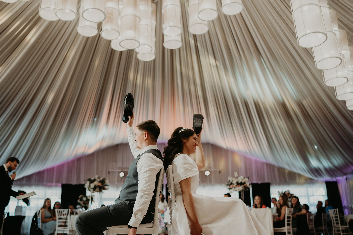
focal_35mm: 35
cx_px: 176
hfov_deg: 54.4
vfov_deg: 37.9
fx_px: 343
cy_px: 118
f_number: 1.8
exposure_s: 1/400
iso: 500
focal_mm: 35
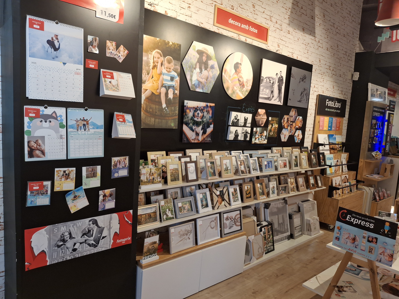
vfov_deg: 54.9
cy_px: 150
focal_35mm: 25
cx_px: 200
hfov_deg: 69.4
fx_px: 288
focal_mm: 4.69
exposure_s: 1/100
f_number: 1.8
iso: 64
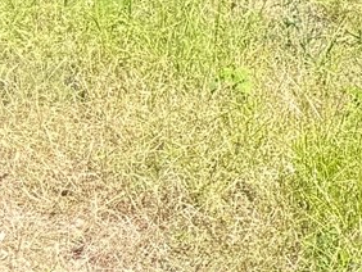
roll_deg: -1.3
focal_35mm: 174
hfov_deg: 9.3
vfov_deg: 7.7
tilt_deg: +1.5
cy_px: -472
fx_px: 1821
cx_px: 1036
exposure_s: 1/1230
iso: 80
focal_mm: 6.76
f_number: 1.78
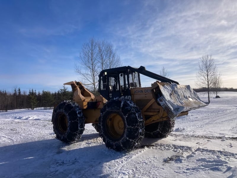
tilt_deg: +1.8
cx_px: 118
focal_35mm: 28
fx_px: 192
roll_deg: +2.6
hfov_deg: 63.4
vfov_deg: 49.7
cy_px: 89
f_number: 1.8
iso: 20
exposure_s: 1/3745
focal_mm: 3.99
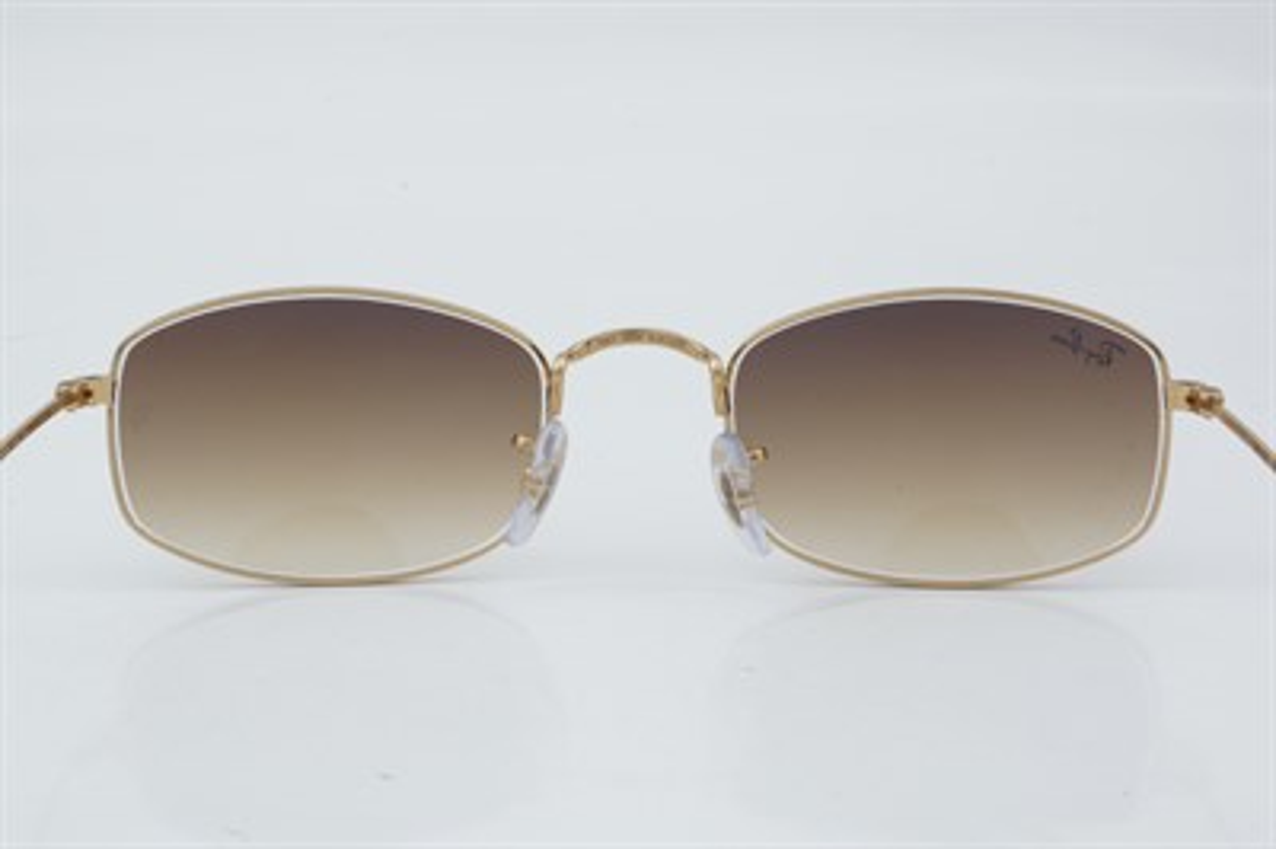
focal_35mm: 82
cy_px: 424
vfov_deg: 16.5
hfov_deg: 24.6
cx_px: 638
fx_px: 2922
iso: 100
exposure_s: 1/4
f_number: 29
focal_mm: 55
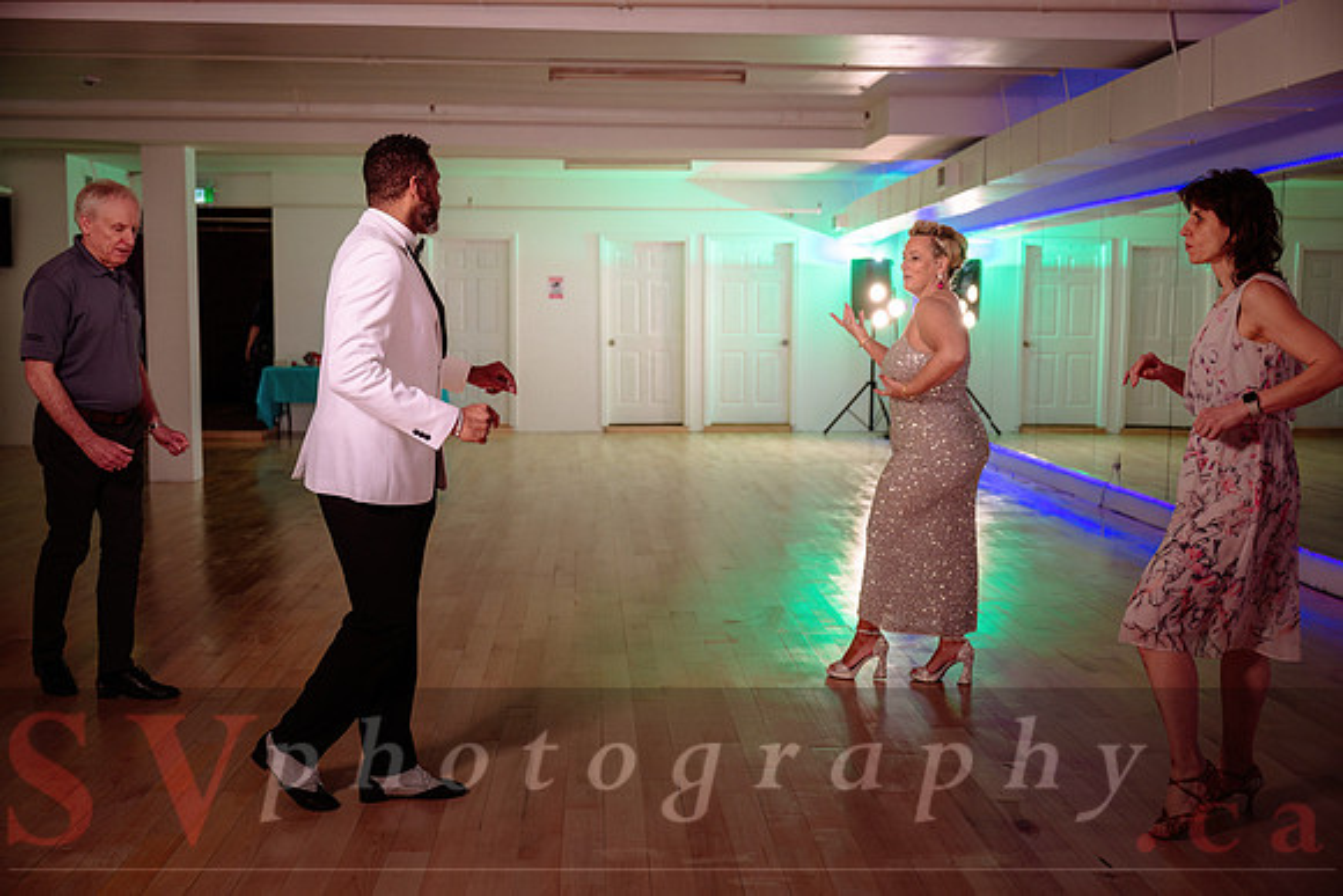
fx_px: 1418
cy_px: 448
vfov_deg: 35.1
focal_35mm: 38
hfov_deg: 50.7
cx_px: 672
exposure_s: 1/160
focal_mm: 38
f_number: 2.8
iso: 640
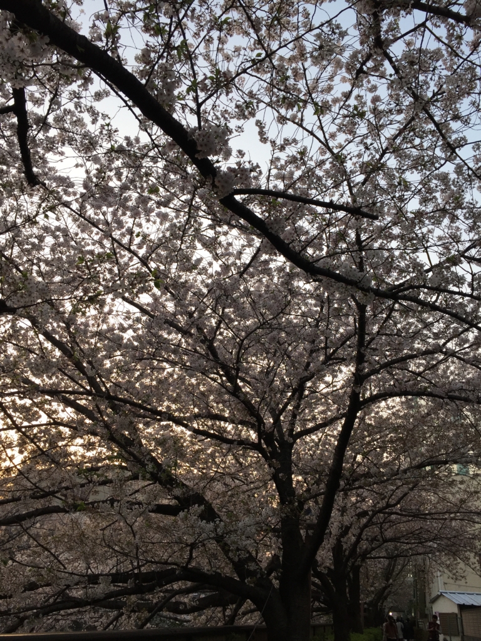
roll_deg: -4.1
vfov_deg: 61.7
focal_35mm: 29
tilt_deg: +28.5
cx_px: 240
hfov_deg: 48.2
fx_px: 537
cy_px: 320
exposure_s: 1/120
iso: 32
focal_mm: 4.15
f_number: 2.2
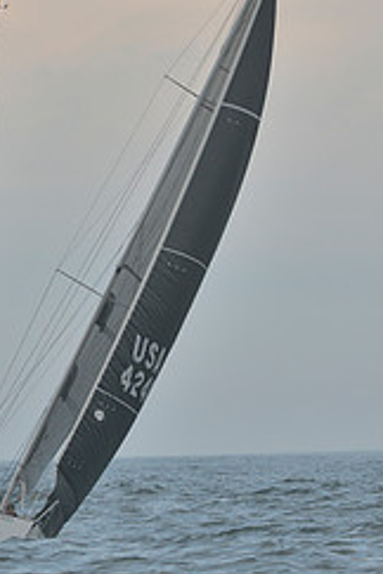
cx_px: 70
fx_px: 12925
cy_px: 137
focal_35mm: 810
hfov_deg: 1.7
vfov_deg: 2.5
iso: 280
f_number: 8
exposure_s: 1/800
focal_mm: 340
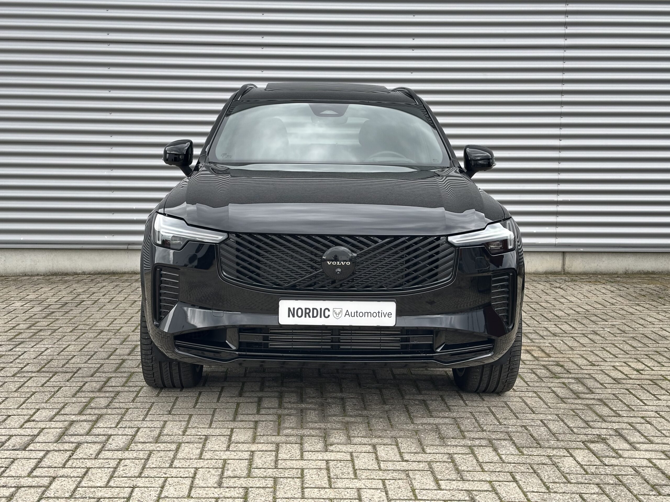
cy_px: 251
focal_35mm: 48
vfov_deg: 30.3
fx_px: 929
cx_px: 335
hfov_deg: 39.7
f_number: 1.78
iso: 50
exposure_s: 1/193
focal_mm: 6.86
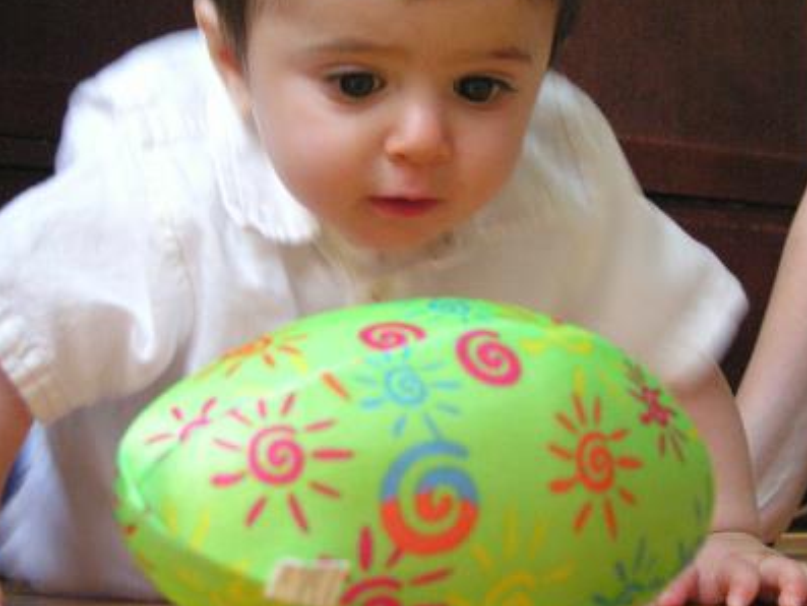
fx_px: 2215
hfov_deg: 20.6
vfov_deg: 15.5
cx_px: 437
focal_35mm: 95
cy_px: 136
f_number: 3.2
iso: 400
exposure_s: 1/18.3
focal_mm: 15
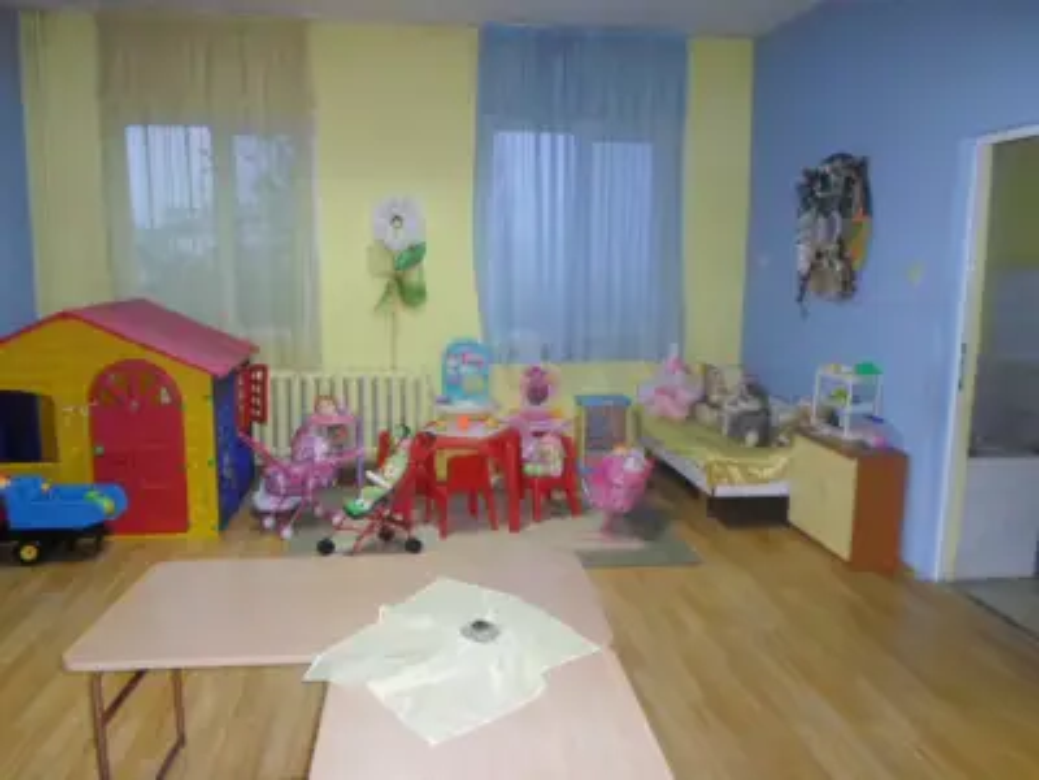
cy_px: 390
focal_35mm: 25
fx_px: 750
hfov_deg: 69.4
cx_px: 520
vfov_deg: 54.9
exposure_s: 1/30
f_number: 2.5
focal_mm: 4.5
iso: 200
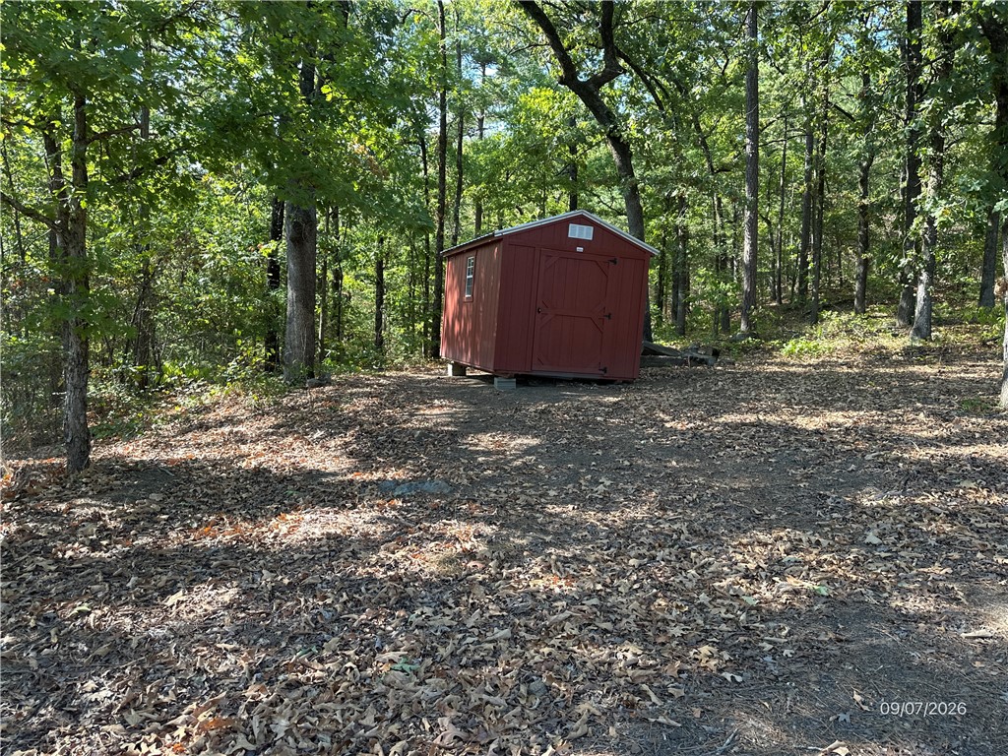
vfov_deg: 56.8
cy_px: 378
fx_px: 699
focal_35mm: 24
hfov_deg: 71.6
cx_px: 504
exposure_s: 1/261
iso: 80
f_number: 1.78
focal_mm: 6.86
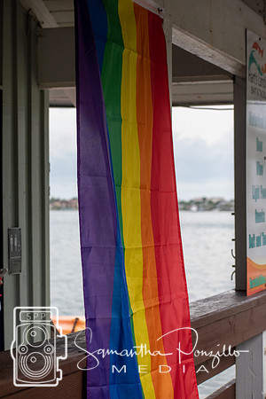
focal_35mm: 105
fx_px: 1164
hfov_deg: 13.0
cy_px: 200
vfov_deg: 19.5
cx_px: 133
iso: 250
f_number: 5.6
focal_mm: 70
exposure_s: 1/500
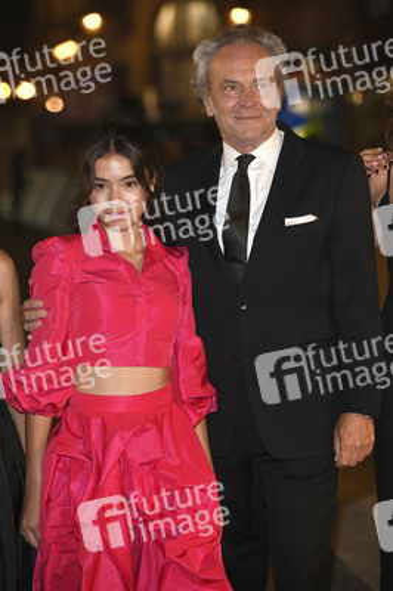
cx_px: 196
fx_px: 2460
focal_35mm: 150
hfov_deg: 9.1
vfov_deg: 13.7
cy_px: 296
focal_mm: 150
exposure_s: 1/160
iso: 1600
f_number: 5
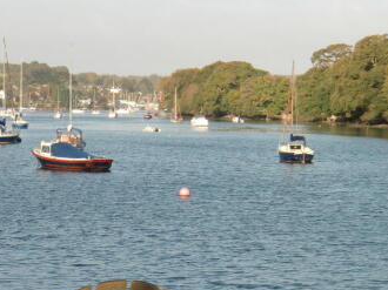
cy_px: 235
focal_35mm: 115
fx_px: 1288
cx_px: 90
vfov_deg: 12.8
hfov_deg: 17.0
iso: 64
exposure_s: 1/400
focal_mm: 11.6
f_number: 4.4
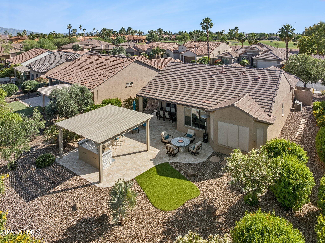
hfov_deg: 71.6
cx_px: 162
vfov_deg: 56.8
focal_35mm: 24
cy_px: 122
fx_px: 225
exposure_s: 1/500
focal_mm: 12.3
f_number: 5.6
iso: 100
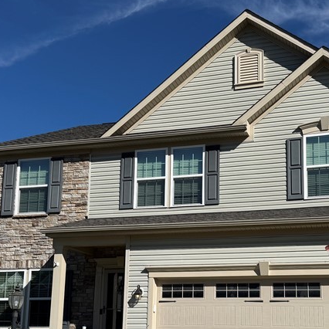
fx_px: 548
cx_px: 202
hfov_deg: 33.3
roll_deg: -0.7
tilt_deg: +10.3
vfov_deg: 32.9
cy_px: 239
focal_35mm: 51
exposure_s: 1/8130
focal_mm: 6.76
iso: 80
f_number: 1.78
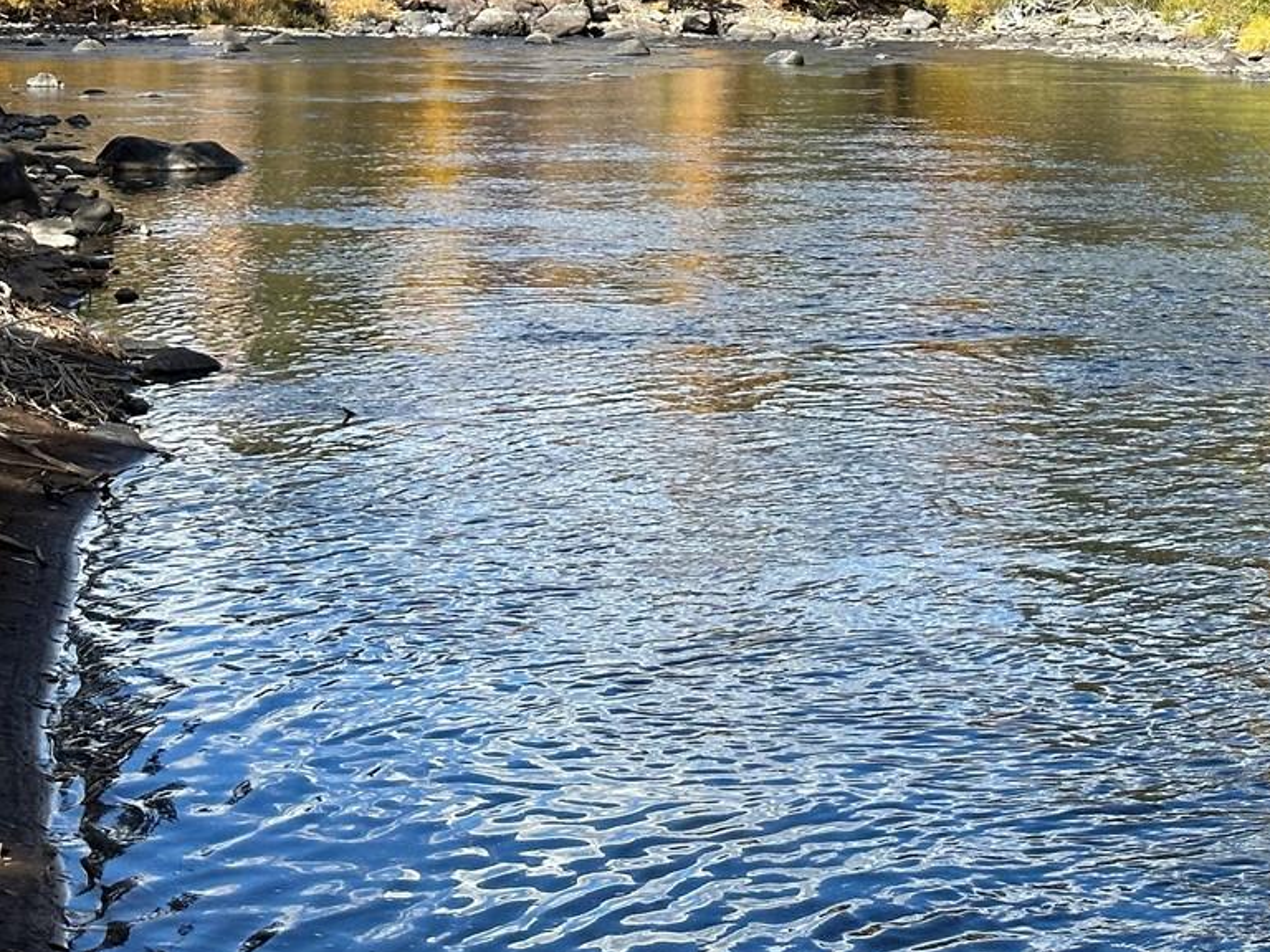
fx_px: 3669
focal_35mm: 100
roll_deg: -0.5
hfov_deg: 19.5
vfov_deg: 14.6
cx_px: 924
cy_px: 10
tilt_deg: -1.5
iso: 64
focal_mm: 6.86
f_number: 1.78
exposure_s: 1/2532
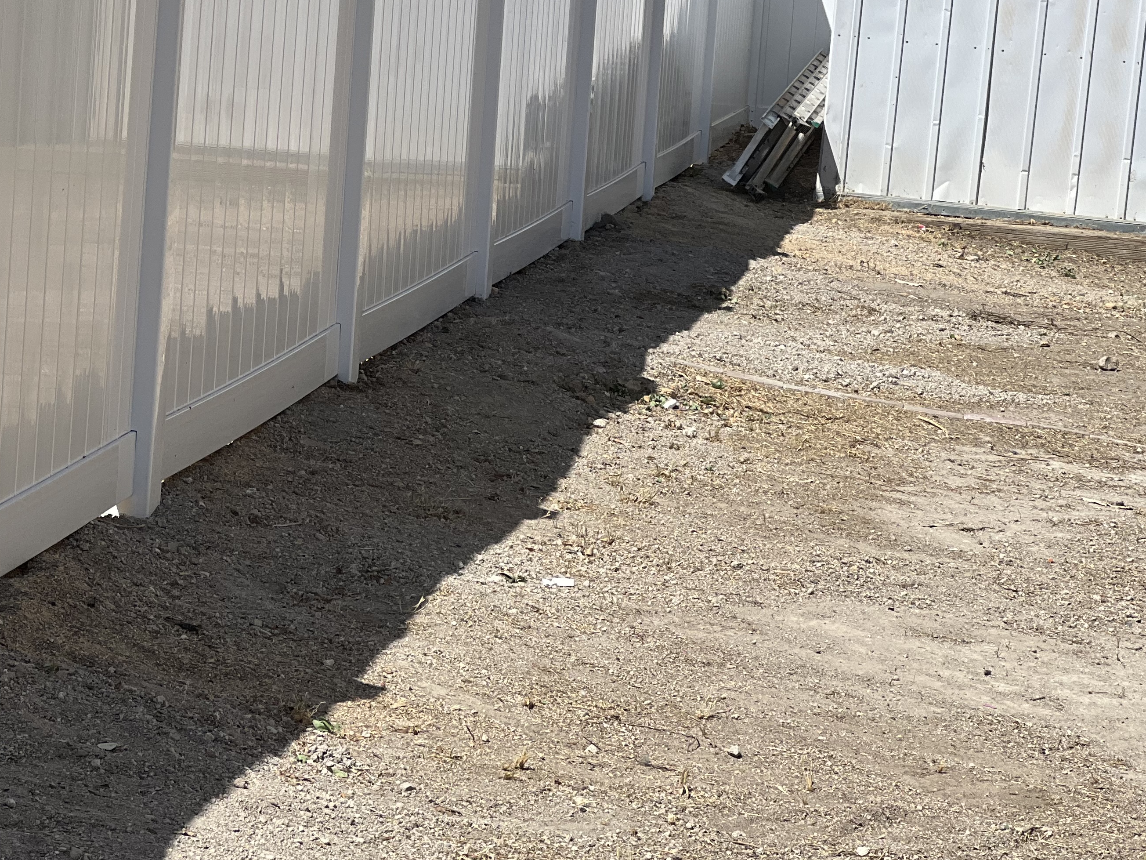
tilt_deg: -4.7
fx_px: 3940
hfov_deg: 16.5
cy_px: 279
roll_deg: -3.8
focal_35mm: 119
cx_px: 437
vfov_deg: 12.4
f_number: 2.8
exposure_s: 1/1130
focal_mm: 9
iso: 32
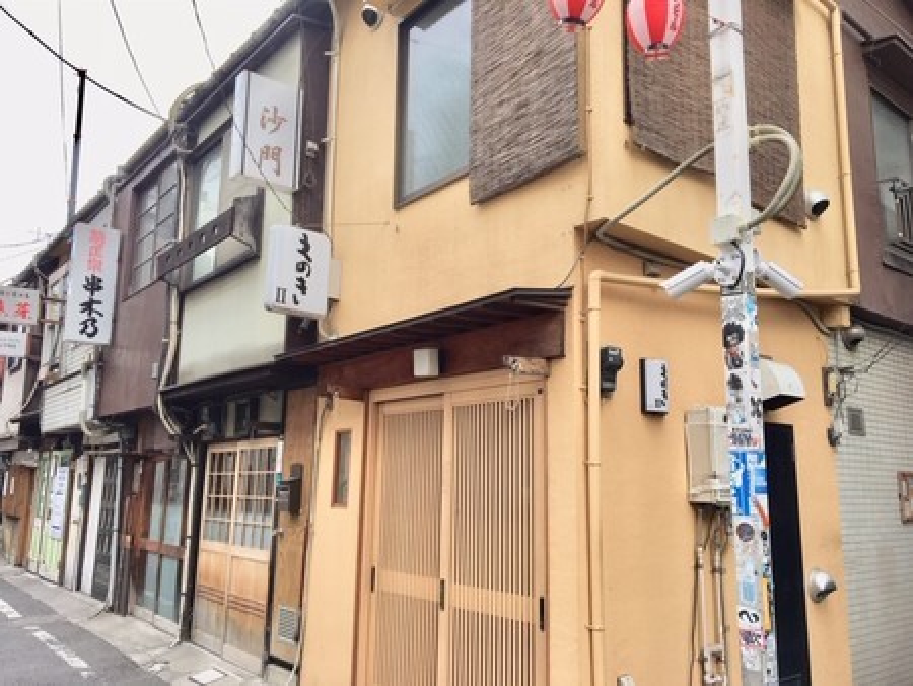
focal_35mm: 29
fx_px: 765
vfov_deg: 48.3
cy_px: 343
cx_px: 456
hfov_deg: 61.6
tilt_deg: +10.5
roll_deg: -0.8
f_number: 2.2
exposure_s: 1/184
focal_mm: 4.15
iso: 25
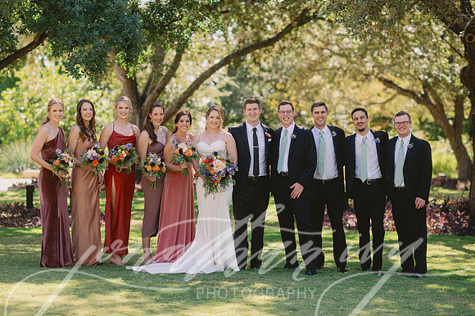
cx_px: 211
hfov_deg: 21.6
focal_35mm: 94
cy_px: 147
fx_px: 1245
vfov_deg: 14.5
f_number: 2.2
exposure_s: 1/1000
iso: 64
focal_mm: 85
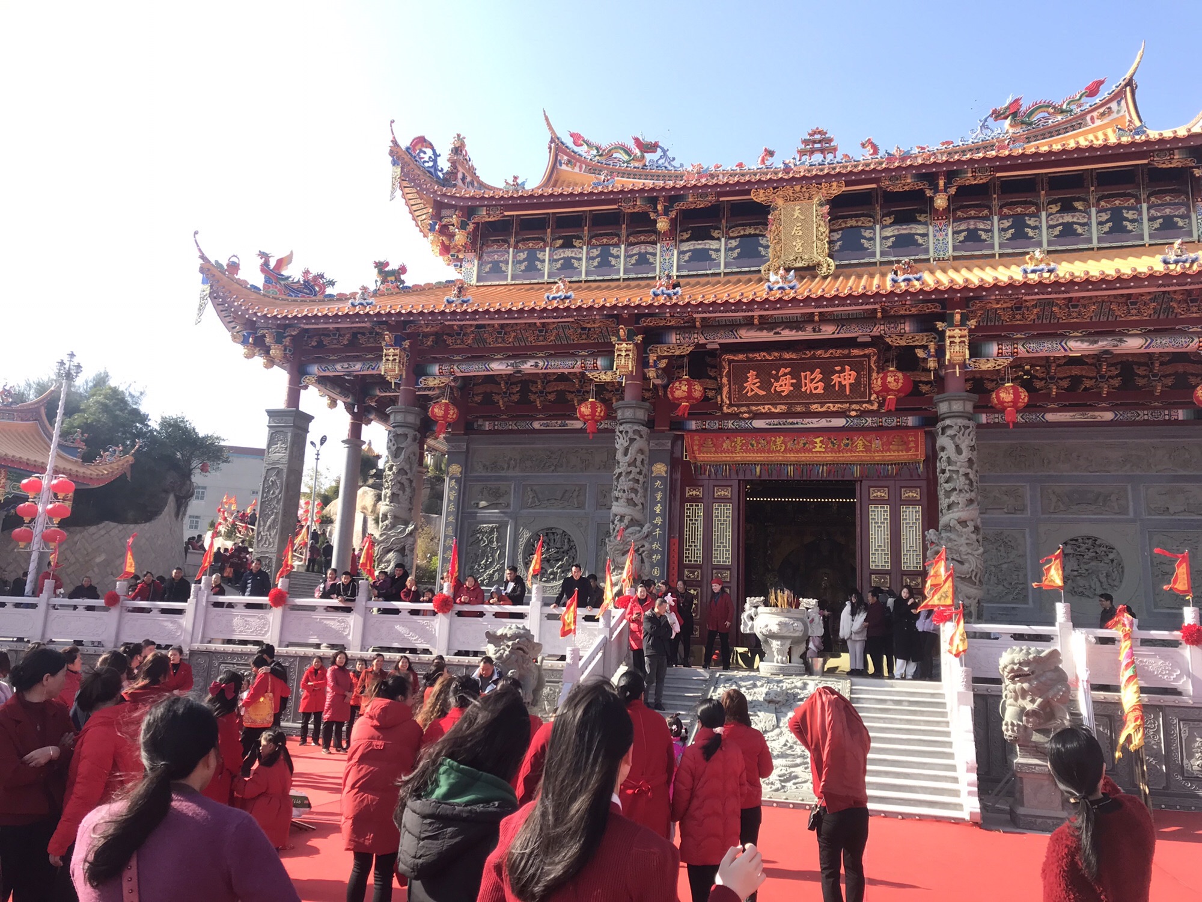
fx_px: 972
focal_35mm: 28
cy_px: 451
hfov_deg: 63.4
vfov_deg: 49.7
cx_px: 601
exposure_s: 1/791
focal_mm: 3.99
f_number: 1.8
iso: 20
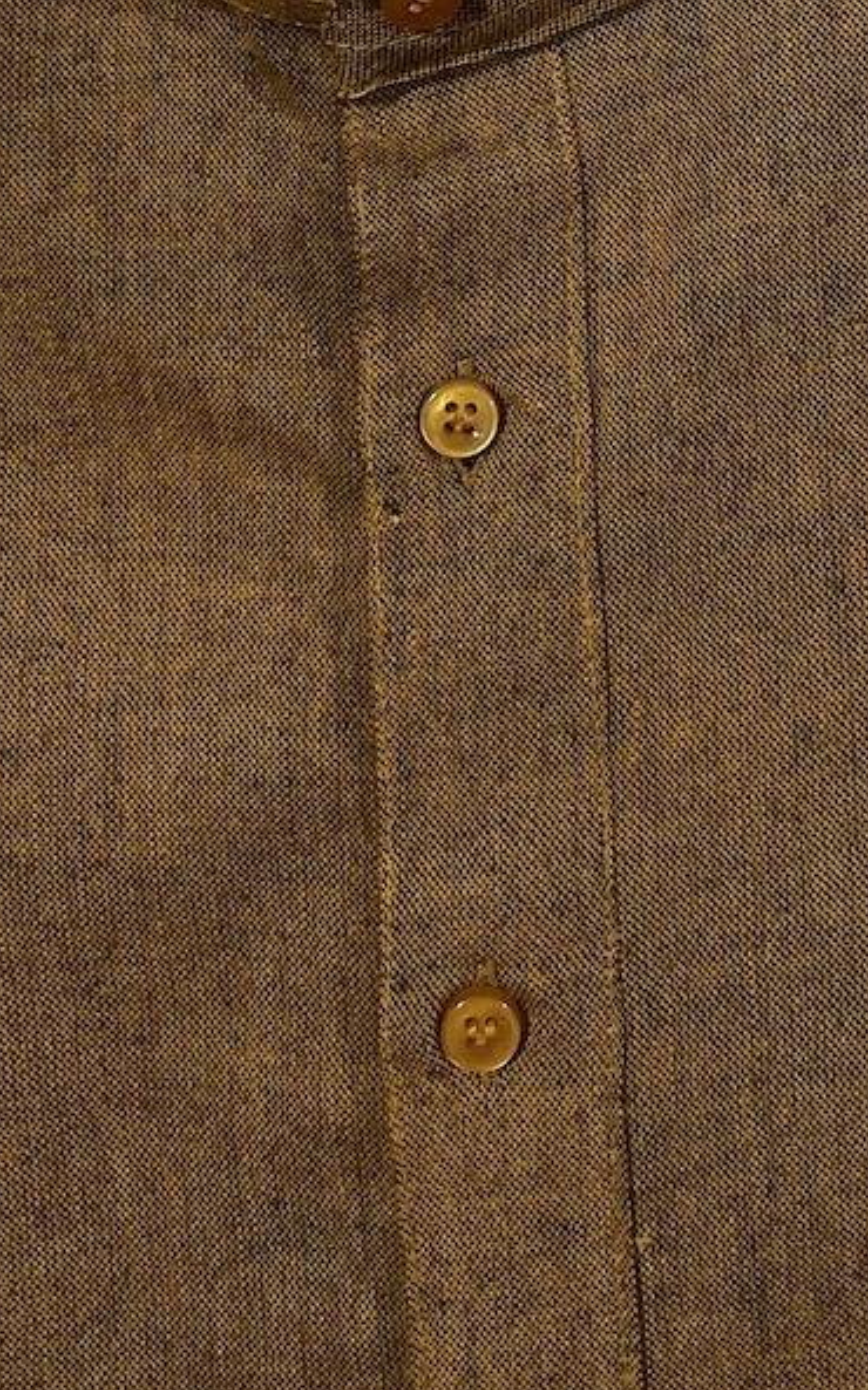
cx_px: 725
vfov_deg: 30.5
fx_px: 2350
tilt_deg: -86.8
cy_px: -15
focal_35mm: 62
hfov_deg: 20.6
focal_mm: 4.2
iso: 200
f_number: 1.6
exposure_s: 1/50
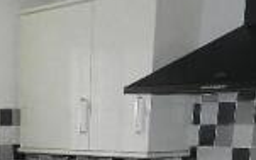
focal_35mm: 94
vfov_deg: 12.3
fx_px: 655
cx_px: -1
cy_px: 317
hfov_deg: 21.3
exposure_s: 1/60
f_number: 3.4
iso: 160
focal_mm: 4
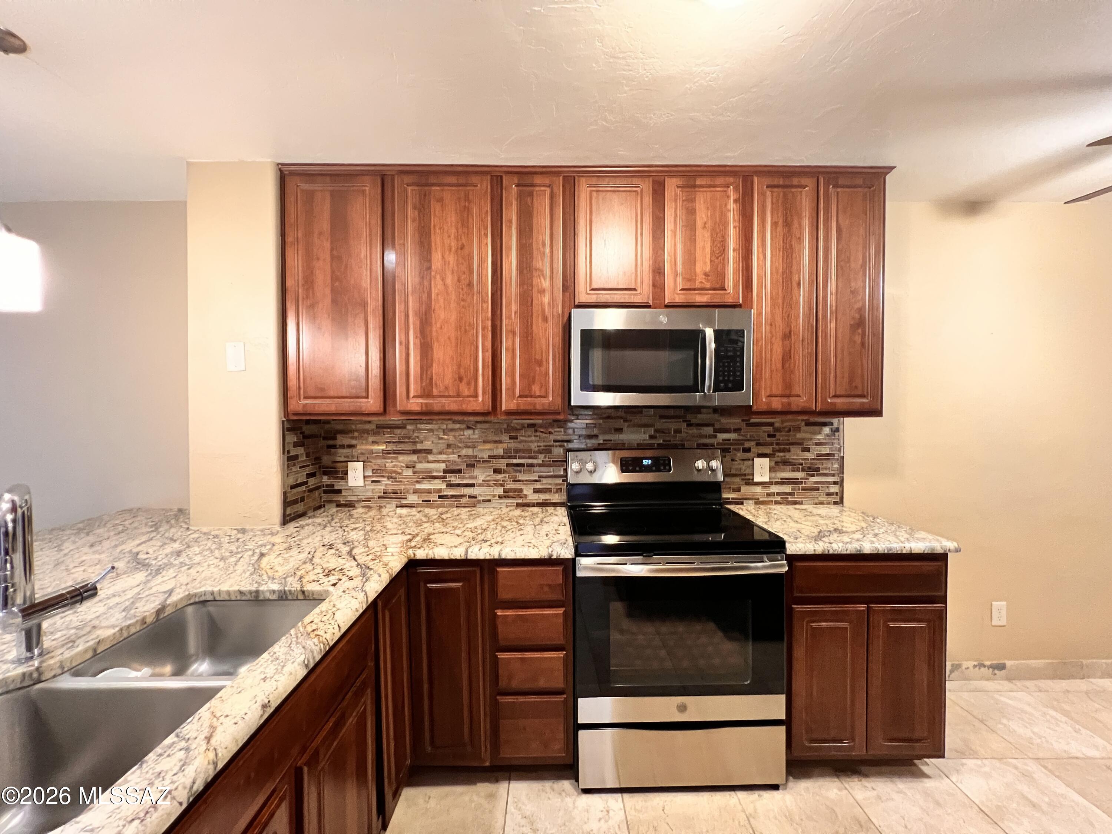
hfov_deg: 106.2
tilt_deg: -0.9
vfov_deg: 89.9
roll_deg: +0.3
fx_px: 418
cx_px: 556
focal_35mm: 13
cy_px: 417
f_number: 1.8
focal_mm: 1.57
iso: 640
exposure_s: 1/60
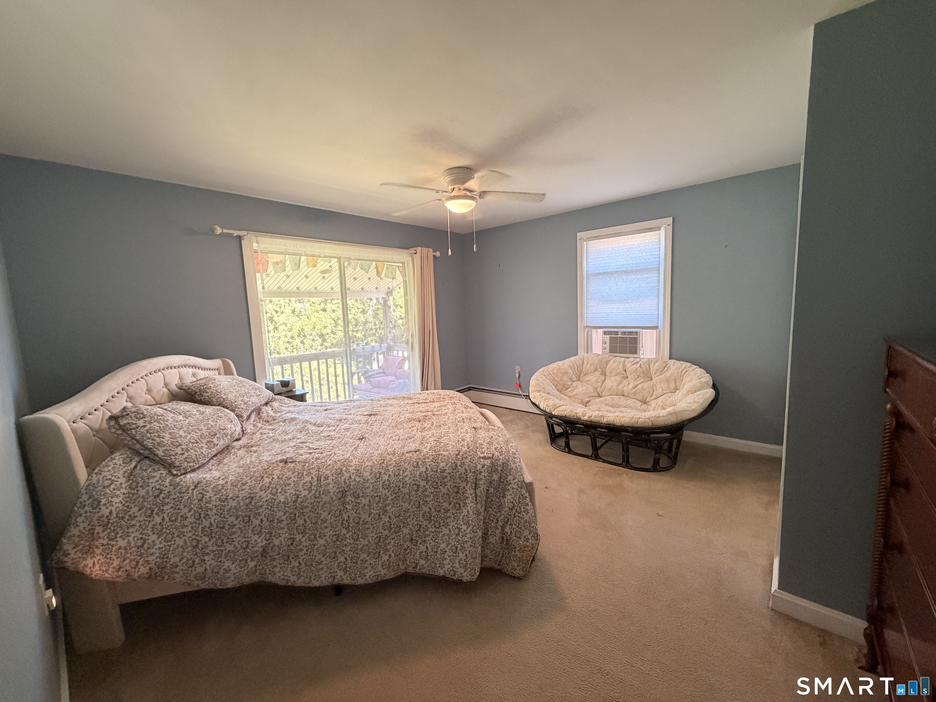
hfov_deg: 102.1
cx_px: 468
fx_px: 379
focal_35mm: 14
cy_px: 351
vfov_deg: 85.7
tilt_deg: -6.3
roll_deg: +3.4
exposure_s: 1/60
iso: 400
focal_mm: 2.22
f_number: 2.2
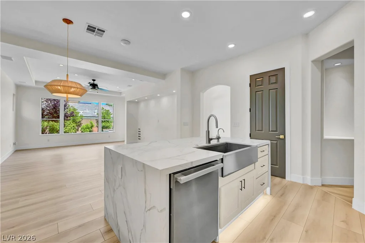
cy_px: 122
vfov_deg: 81.1
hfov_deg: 104.3
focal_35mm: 14
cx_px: 182
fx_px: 142
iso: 400
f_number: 9
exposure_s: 1/80
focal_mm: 14
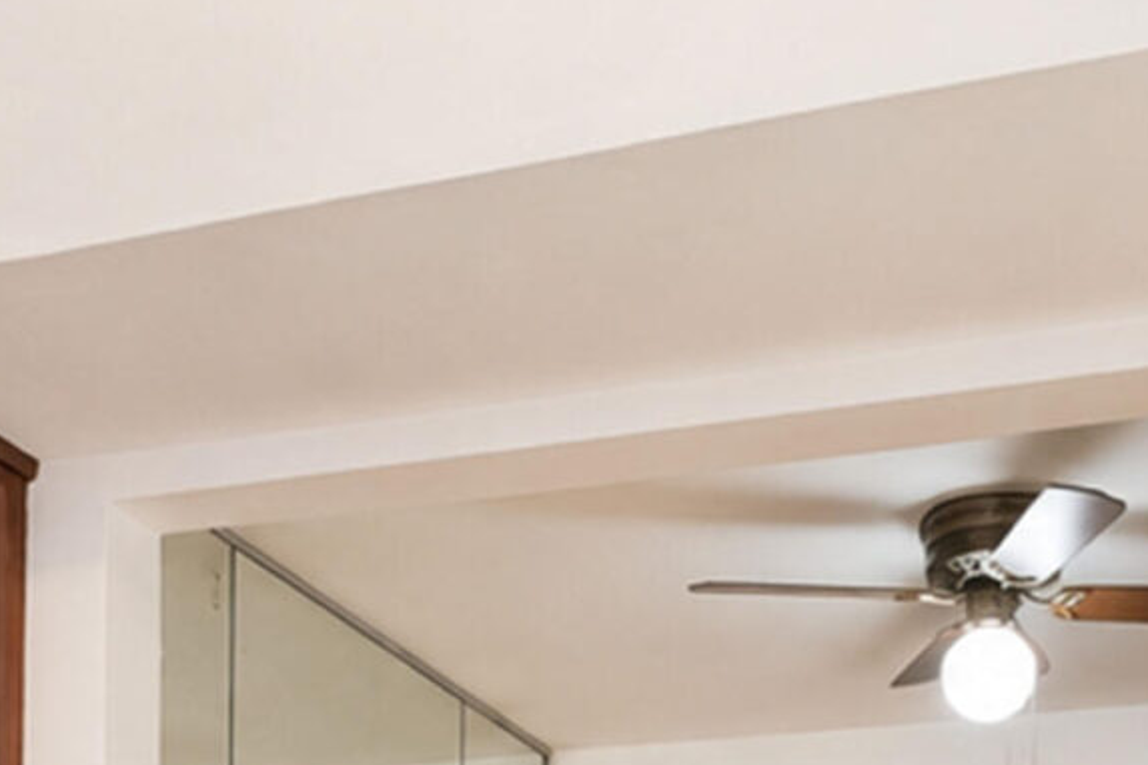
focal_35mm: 67
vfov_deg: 17.3
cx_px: 535
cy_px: 1287
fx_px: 2136
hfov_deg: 30.1
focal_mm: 10
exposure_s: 1/80
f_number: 8
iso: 1600
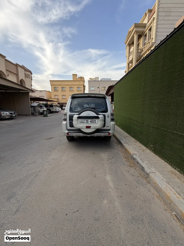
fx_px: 99
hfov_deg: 85.7
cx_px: 92
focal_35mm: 14
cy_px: 123
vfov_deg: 102.1
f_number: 2.2
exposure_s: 1/502
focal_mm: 2.22
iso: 64
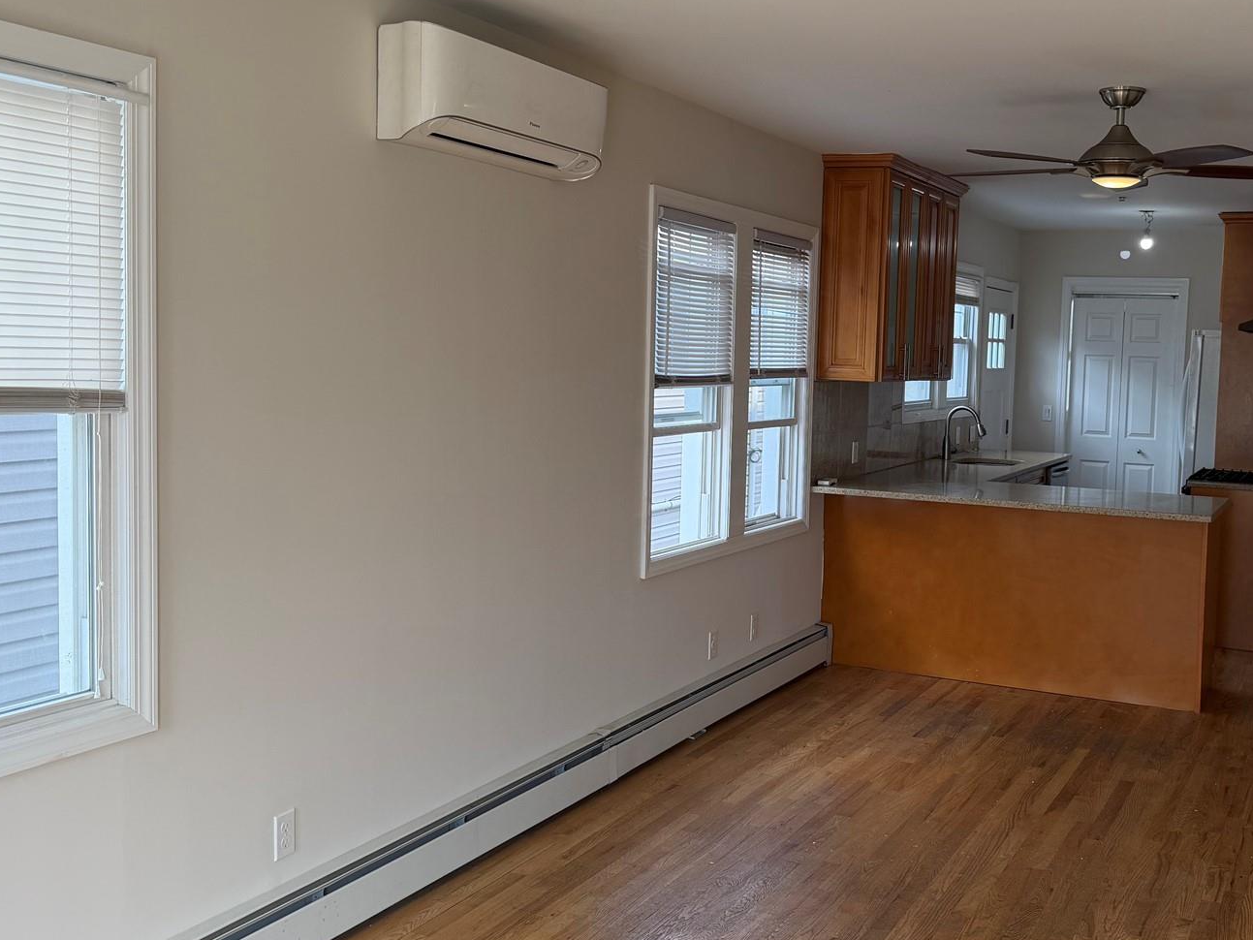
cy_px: 436
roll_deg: -1.7
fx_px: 1376
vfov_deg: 37.7
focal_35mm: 38
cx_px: 813
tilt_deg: -3.8
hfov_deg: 48.3
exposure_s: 1/201
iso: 64
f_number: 1.78
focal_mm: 6.76
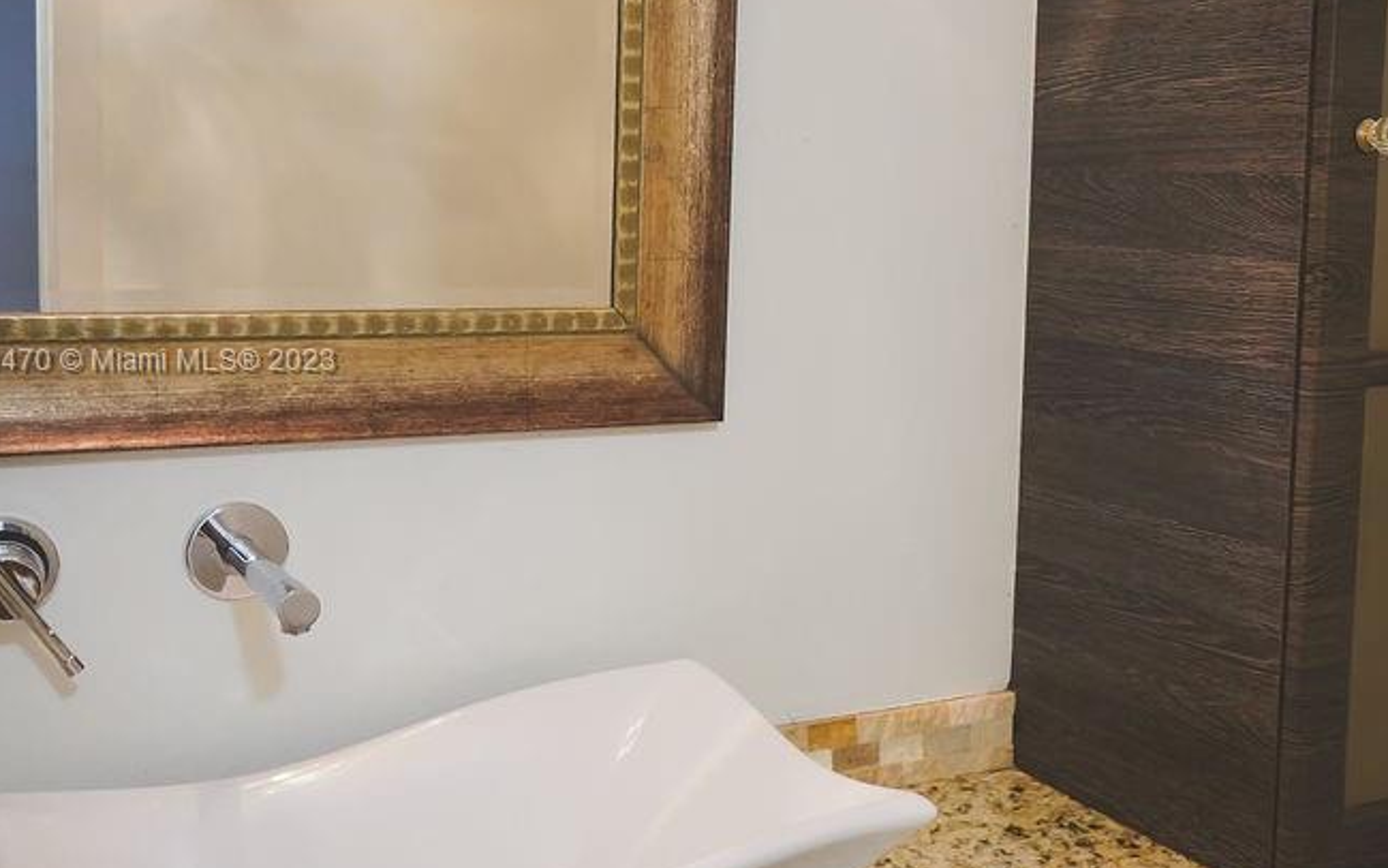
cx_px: 986
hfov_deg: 43.4
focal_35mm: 45
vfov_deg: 28.6
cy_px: 362
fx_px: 1703
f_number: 3.5
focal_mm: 28
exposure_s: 1/160
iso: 5000
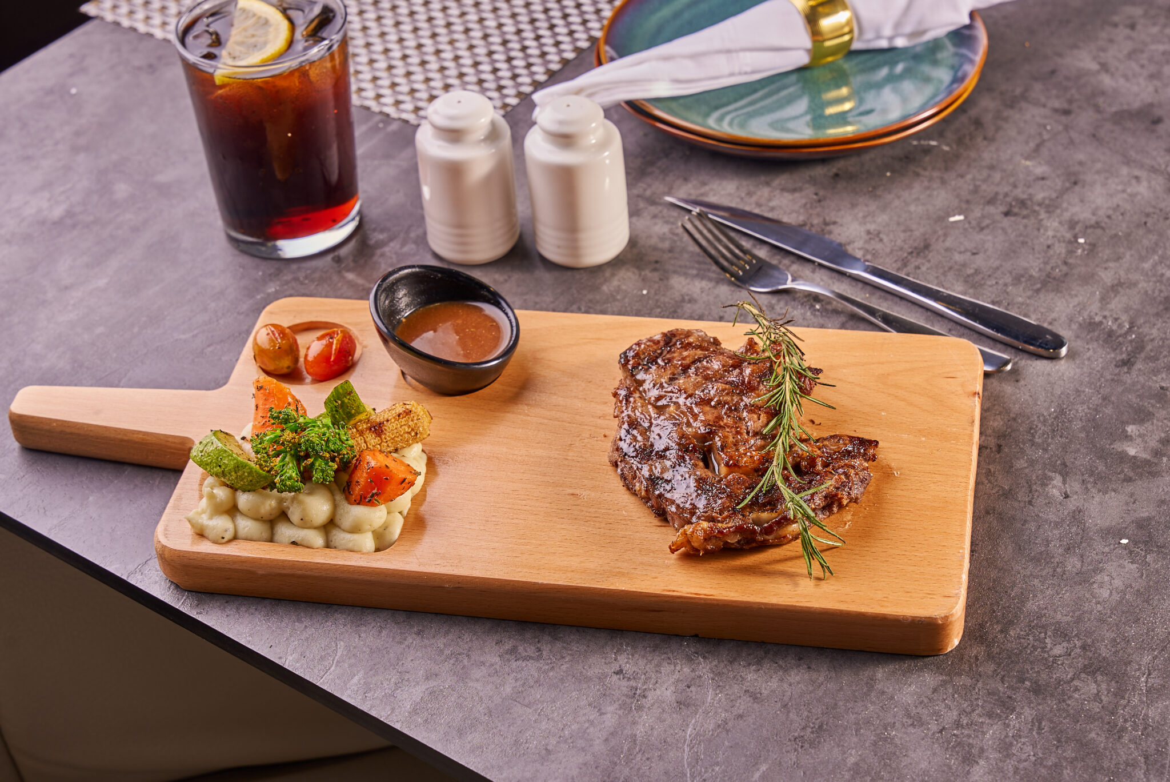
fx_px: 2276
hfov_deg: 28.8
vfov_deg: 19.5
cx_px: 585
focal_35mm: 70
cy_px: 391
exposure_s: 1/160
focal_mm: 70
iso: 80
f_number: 8
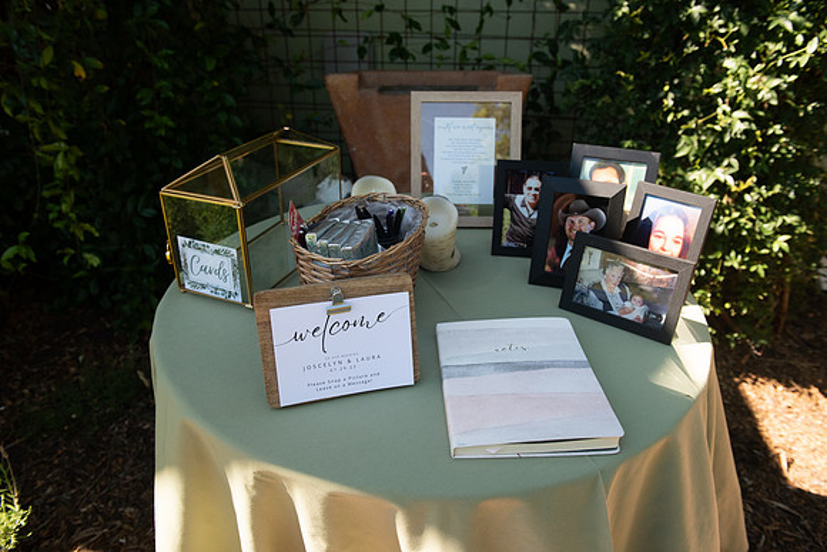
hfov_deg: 69.4
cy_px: 276
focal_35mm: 26
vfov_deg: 49.6
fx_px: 597
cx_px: 414
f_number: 4
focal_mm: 26
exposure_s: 1/1250
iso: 640
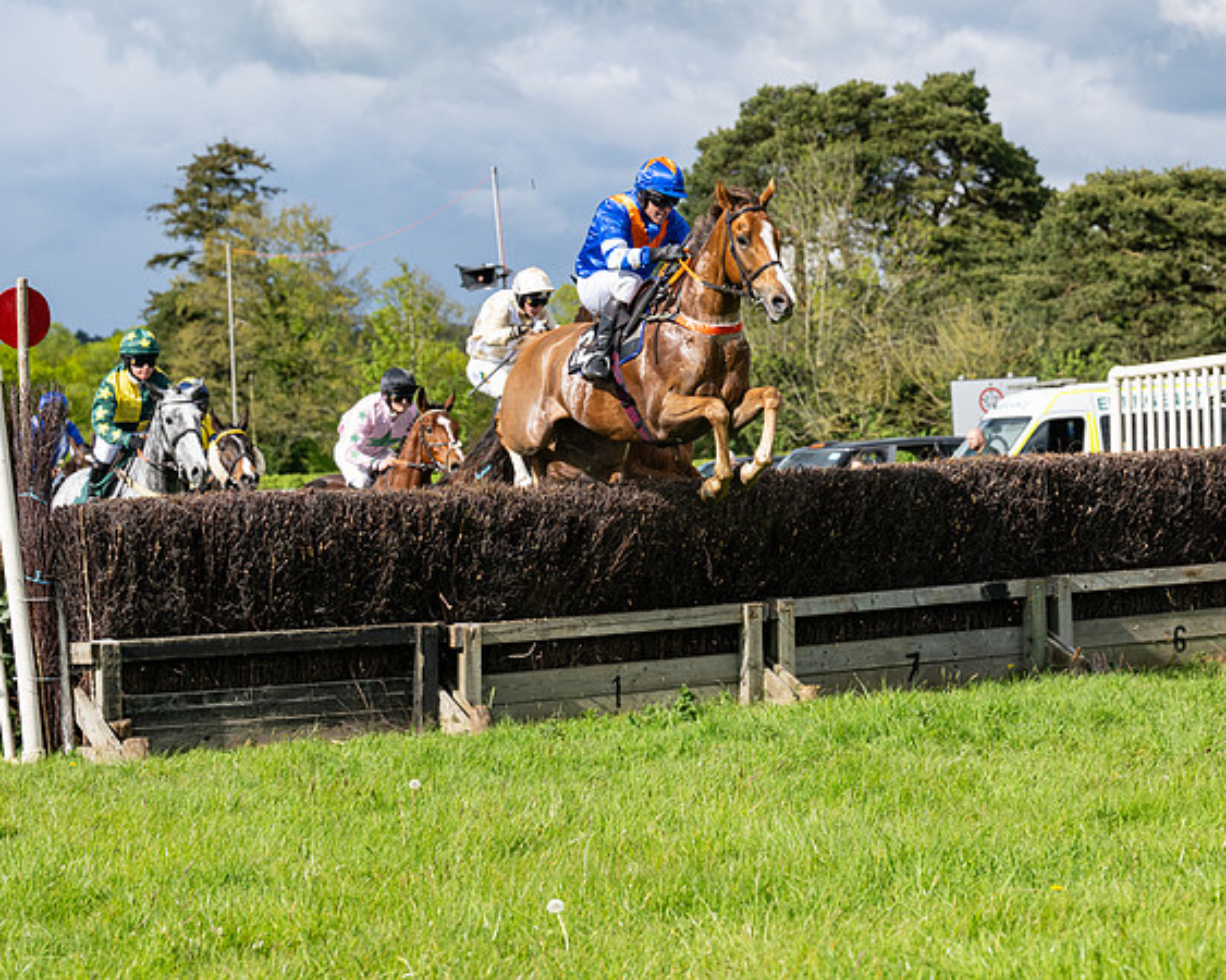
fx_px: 3558
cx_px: 629
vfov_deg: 15.7
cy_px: 502
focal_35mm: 98
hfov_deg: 19.6
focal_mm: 80
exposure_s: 1/2500
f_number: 5
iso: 400
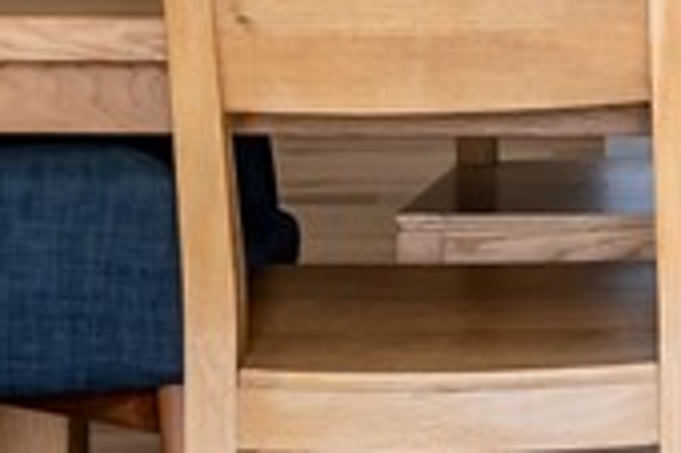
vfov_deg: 6.2
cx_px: 927
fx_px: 4101
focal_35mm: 217
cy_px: -367
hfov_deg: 9.3
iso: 800
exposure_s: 1/20
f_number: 7.1
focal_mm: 34
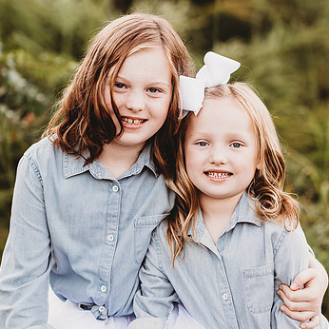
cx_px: 191
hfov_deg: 14.4
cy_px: 174
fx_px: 1301
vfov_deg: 14.4
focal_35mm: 121
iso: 125
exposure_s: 1/200
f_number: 2.2
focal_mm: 85
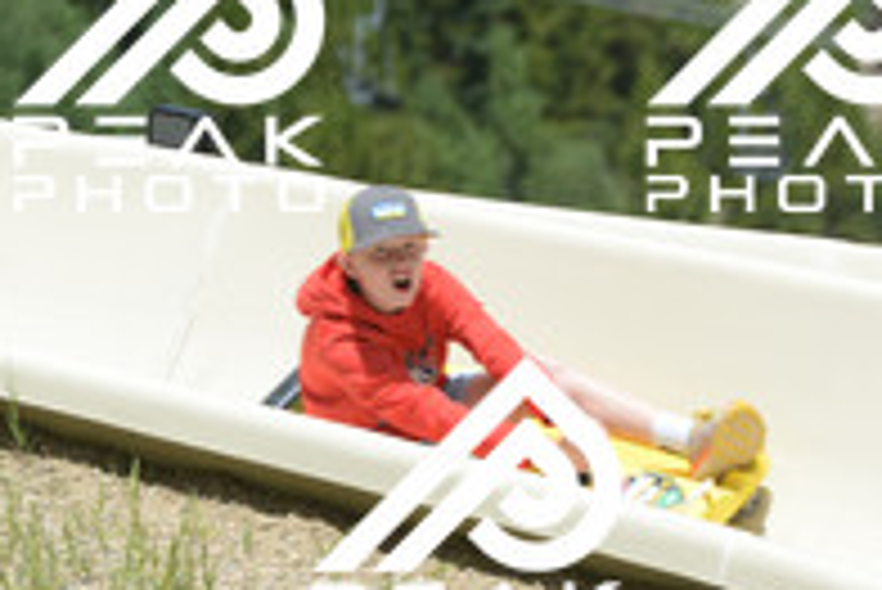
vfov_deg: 3.5
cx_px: 486
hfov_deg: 5.2
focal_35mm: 398
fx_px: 9758
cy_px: 489
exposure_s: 1/640
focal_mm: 195
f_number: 6.3
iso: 180
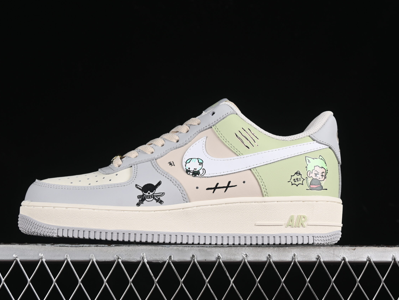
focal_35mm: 82
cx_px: 186
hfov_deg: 23.8
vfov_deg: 18.0
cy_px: 151
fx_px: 945
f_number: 8
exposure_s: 1/80
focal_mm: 50
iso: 160
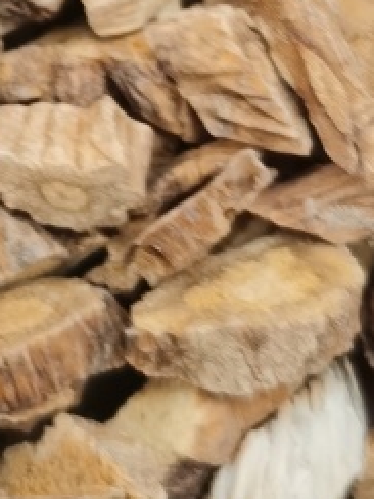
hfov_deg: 12.3
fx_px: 1700
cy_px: -50
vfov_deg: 16.2
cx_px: -47
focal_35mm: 118
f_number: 1.8
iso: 320
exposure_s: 1/30
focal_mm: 5.58
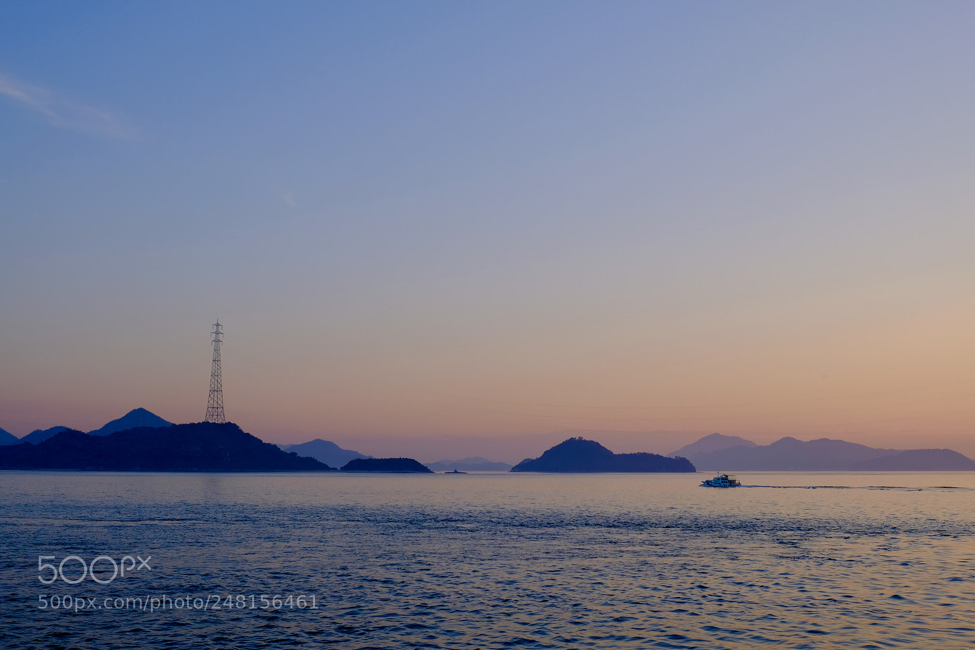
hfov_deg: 46.4
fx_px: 1137
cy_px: 325
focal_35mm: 42
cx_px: 488
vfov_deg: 31.9
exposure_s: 1/180
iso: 200
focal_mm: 27.7
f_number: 5.6
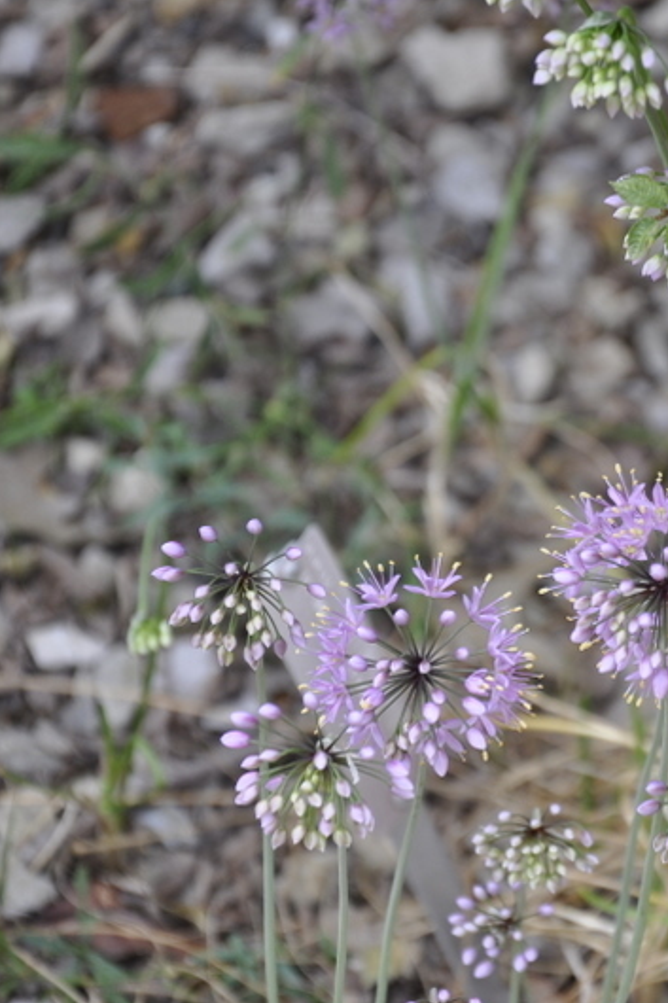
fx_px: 6621
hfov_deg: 5.8
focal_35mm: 238
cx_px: 677
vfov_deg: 8.7
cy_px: 502
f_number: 5.6
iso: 400
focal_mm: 105
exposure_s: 1/60
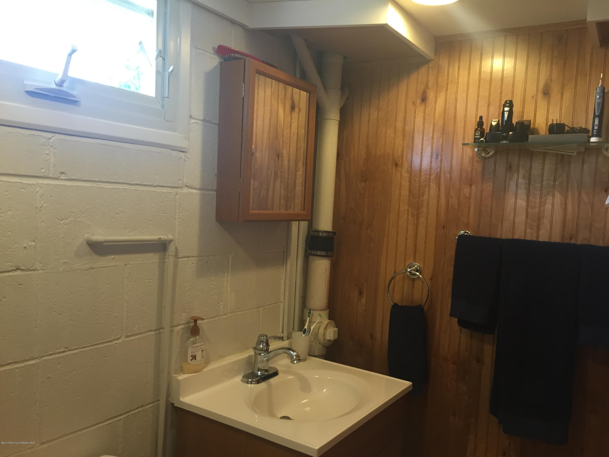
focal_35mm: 29
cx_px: 304
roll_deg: -3.2
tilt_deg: -3.7
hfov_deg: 61.7
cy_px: 228
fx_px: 510
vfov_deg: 48.2
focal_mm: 4.15
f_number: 2.2
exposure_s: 1/30
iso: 80
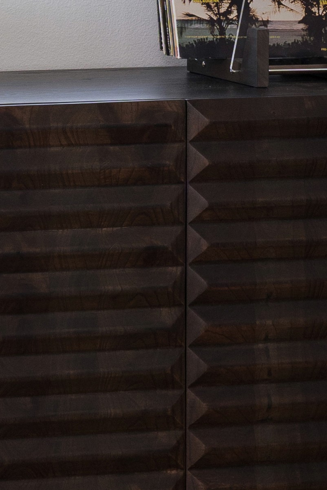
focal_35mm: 268
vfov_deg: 7.6
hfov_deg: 5.1
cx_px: -33
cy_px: -144
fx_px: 3651
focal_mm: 46
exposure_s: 1/60
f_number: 5.6
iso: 250
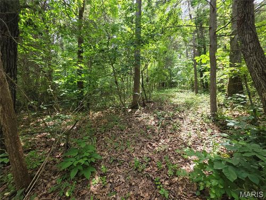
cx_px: 133
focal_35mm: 13
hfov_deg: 106.2
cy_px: 100
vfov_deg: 89.9
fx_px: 100
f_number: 1.9
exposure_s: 1/120
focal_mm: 2.2
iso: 50
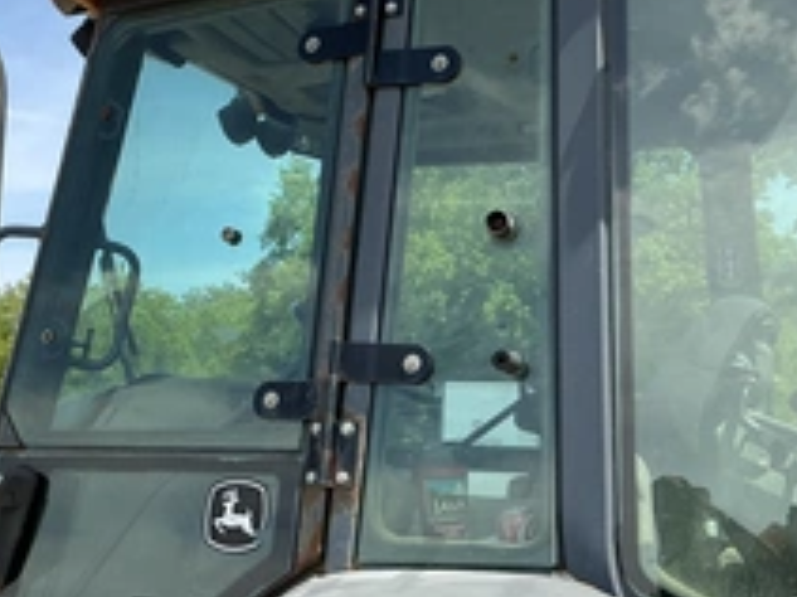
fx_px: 1220
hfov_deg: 36.2
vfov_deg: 27.4
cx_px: 397
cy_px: 234
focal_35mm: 53
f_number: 1.8
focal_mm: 3
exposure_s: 1/781
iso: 25
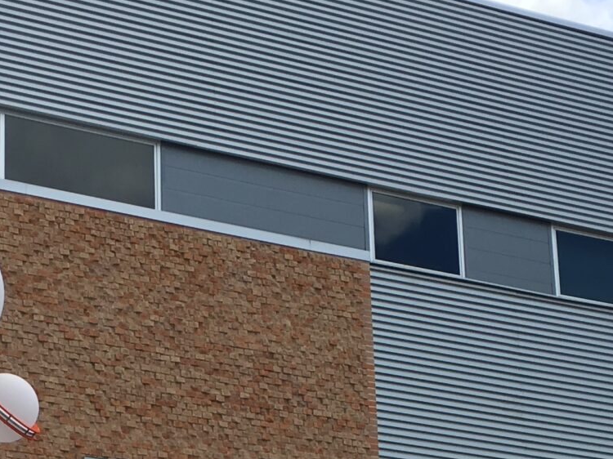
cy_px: 662
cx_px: 221
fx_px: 1753
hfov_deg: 19.8
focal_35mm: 99
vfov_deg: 14.1
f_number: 2.2
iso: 25
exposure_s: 1/801
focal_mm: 4.15
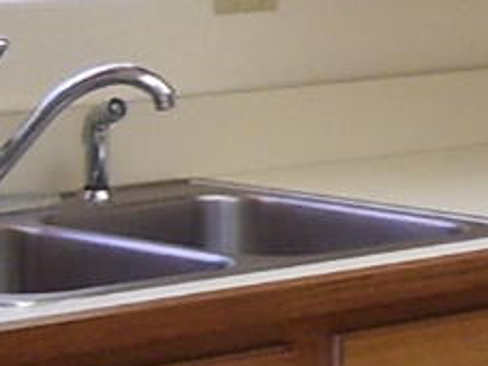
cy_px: 113
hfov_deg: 7.5
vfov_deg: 5.7
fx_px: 3694
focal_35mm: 262
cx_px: 601
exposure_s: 1/30
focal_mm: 6
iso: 100
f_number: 2.7
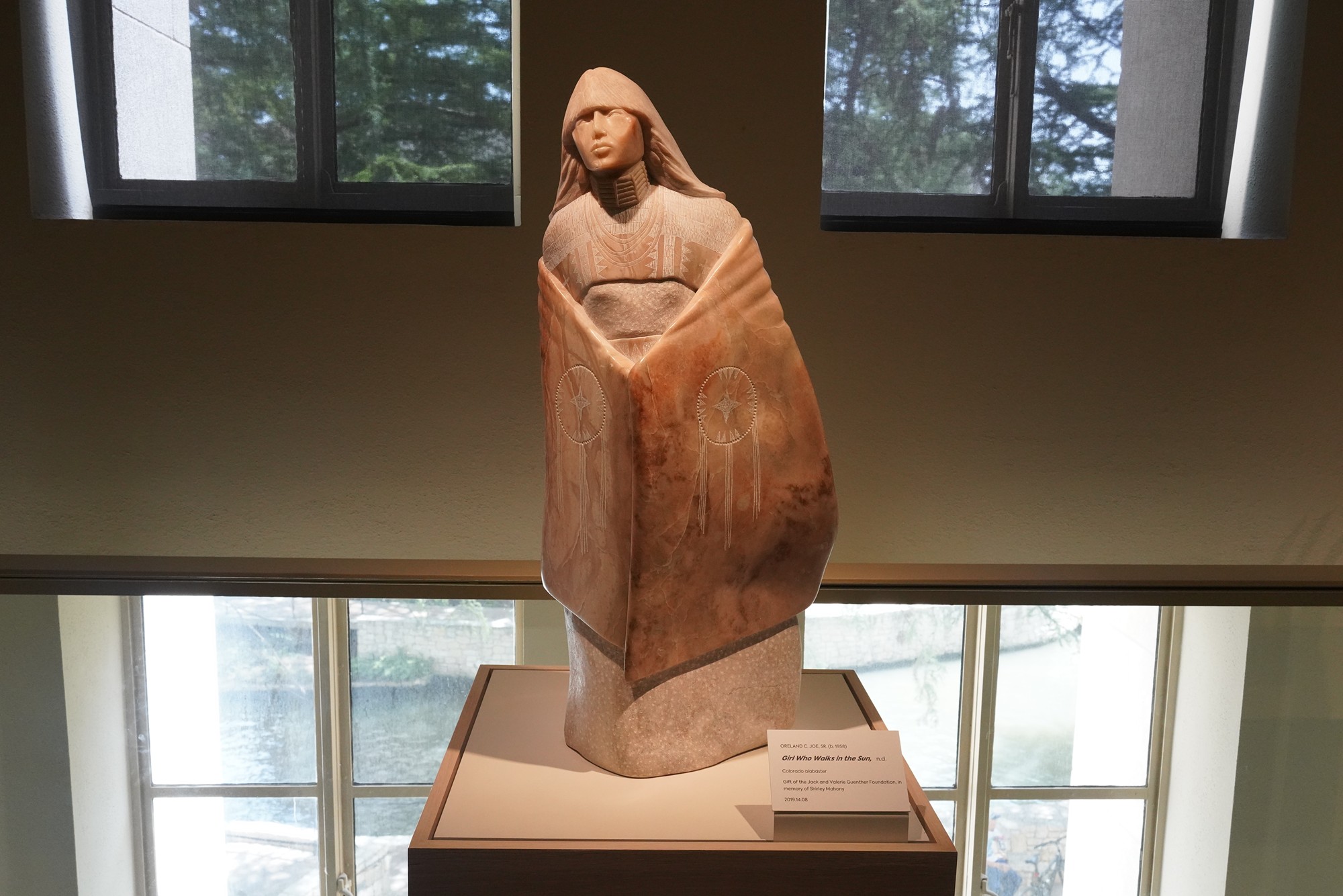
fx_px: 1157
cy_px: 448
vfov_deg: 42.3
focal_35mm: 31
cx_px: 672
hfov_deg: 60.3
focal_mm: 31
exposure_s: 1/100
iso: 4000
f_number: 10
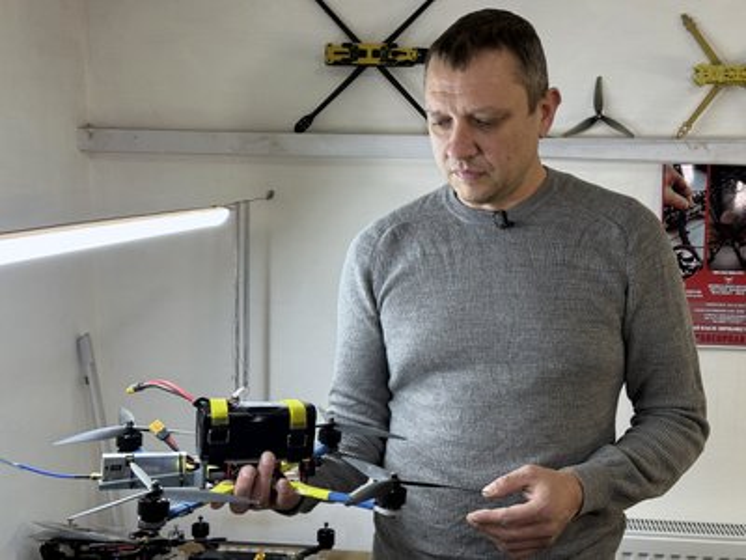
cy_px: 280
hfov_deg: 39.7
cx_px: 373
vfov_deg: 30.3
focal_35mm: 48
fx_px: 1034
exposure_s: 1/50
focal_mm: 6.86
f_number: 1.78
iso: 50
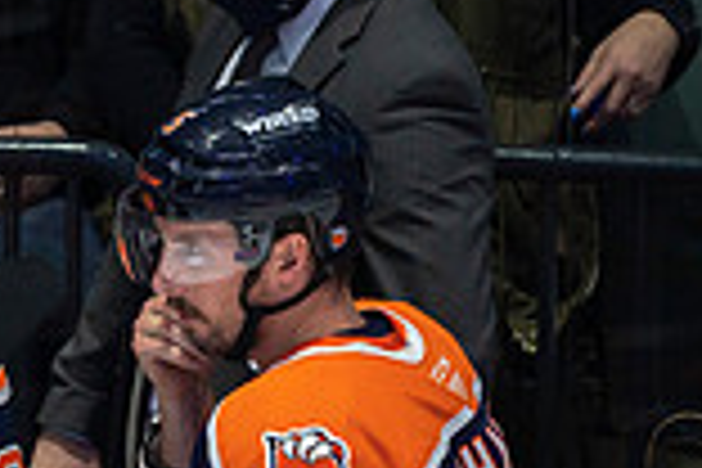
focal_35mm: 2233
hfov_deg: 0.9
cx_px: -351
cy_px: 691
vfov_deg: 0.6
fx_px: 43540
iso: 1600
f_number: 4
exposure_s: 1/640
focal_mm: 600
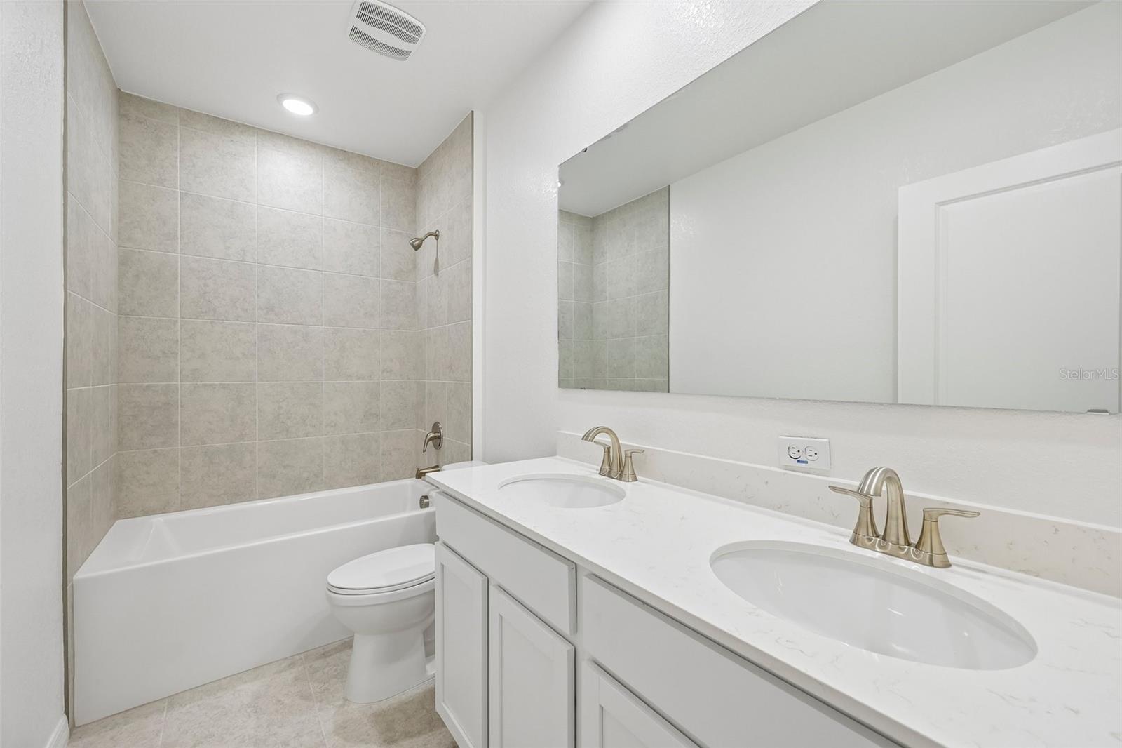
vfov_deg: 81.2
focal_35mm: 14
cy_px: 374
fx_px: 436
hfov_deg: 104.3
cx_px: 561
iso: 400
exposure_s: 1/50
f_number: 8
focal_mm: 14
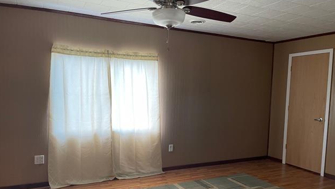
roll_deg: -1.3
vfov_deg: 40.0
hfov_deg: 66.0
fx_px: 258
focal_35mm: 29
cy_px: 113
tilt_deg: -5.0
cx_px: 168
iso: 200
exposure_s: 1/60
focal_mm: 5.1
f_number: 1.6
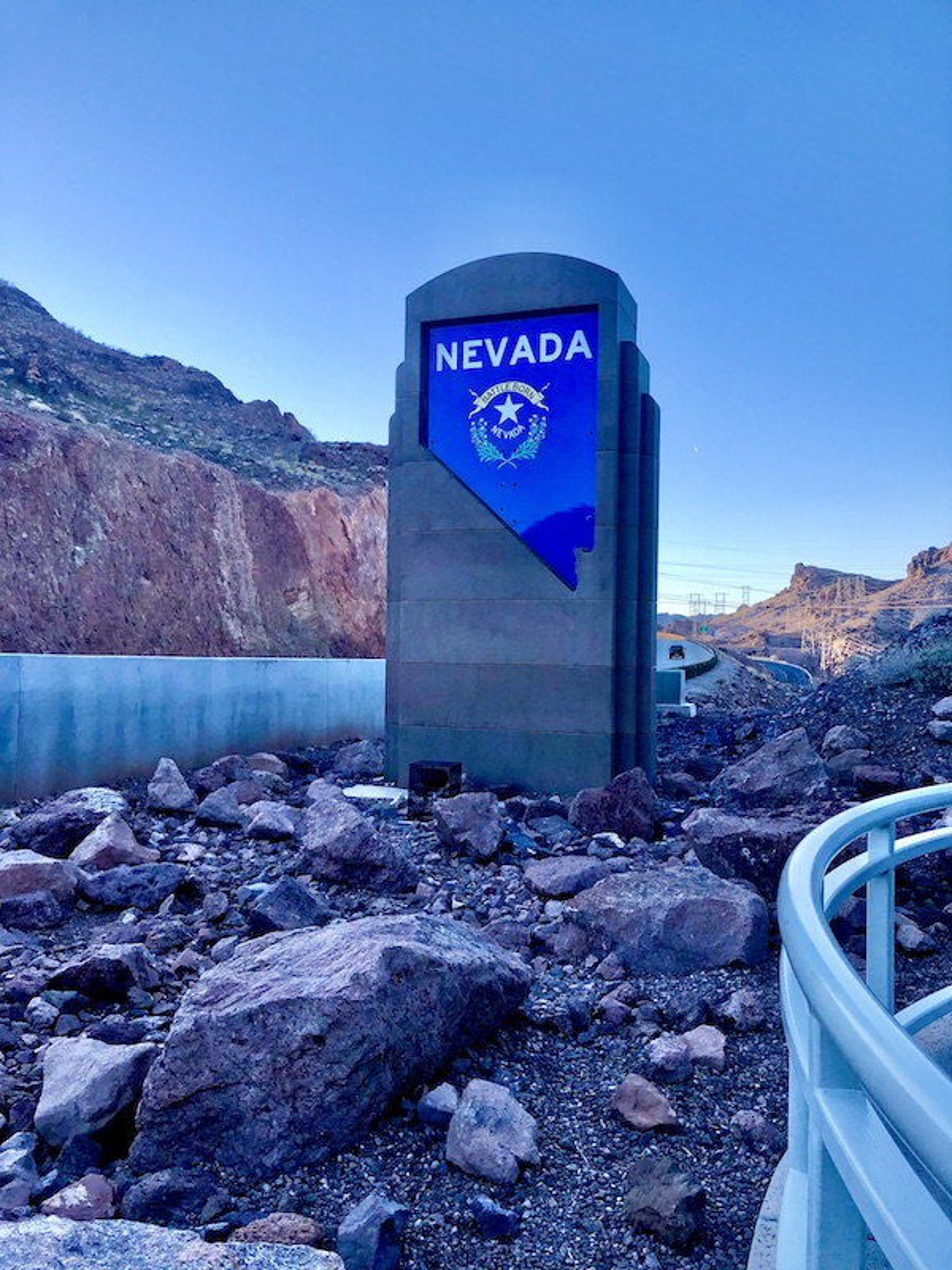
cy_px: 635
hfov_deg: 49.7
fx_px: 1027
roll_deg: -0.5
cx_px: 476
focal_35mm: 28
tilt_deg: +1.0
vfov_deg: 63.4
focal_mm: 4
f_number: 1.8
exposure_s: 1/676
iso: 20
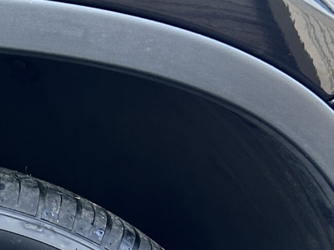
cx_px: -109
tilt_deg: -16.6
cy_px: 471
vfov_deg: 12.9
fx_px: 984
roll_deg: +0.9
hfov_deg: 17.9
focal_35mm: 102
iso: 80
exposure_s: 1/121
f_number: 1.5
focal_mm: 5.7
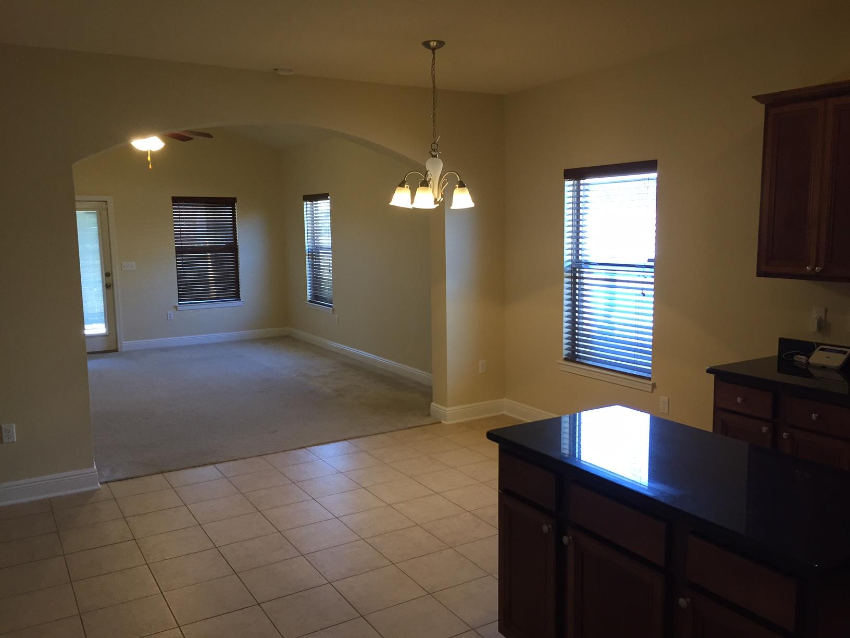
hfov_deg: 61.7
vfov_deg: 48.2
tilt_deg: -8.8
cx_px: 425
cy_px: 319
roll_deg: -0.2
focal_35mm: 29
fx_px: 712
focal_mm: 4.15
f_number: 2.2
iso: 50
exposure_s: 1/30
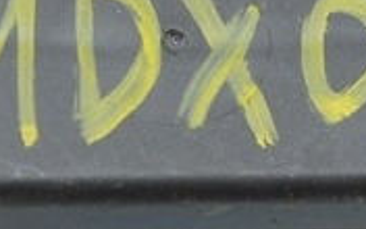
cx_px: 143
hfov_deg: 9.8
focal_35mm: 213
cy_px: 222
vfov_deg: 6.1
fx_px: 2125
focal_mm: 24
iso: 400
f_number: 4
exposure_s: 1/60
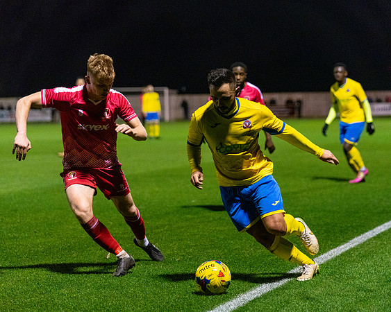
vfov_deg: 13.0
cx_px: 218
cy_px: 154
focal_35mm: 119
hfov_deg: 16.2
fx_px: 1374
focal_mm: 98
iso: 5000
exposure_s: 1/1000
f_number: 2.8
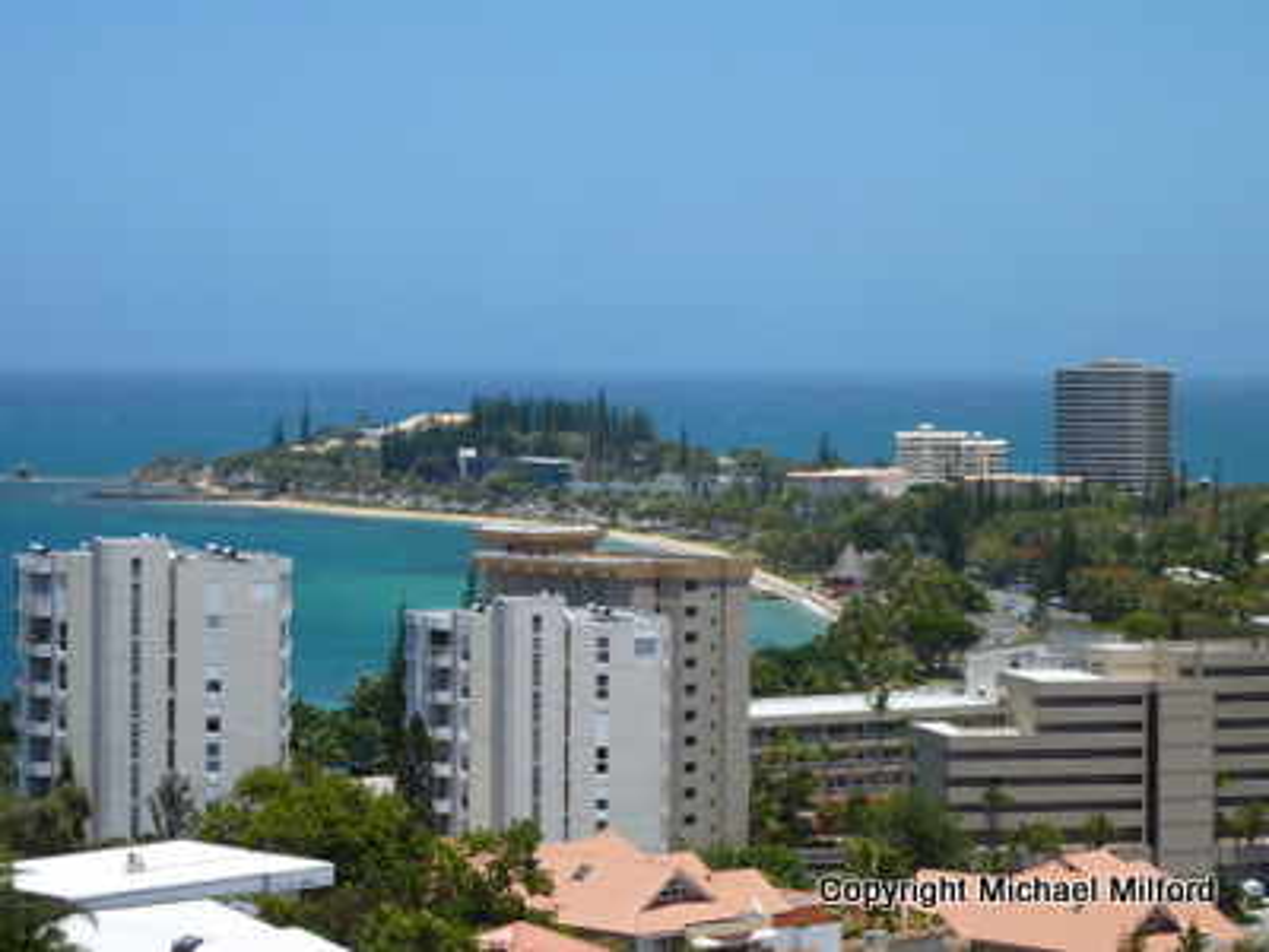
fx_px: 4069
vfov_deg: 13.3
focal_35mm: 111
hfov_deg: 17.7
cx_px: 634
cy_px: 476
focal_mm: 18.2
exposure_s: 1/500
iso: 80
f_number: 5.6
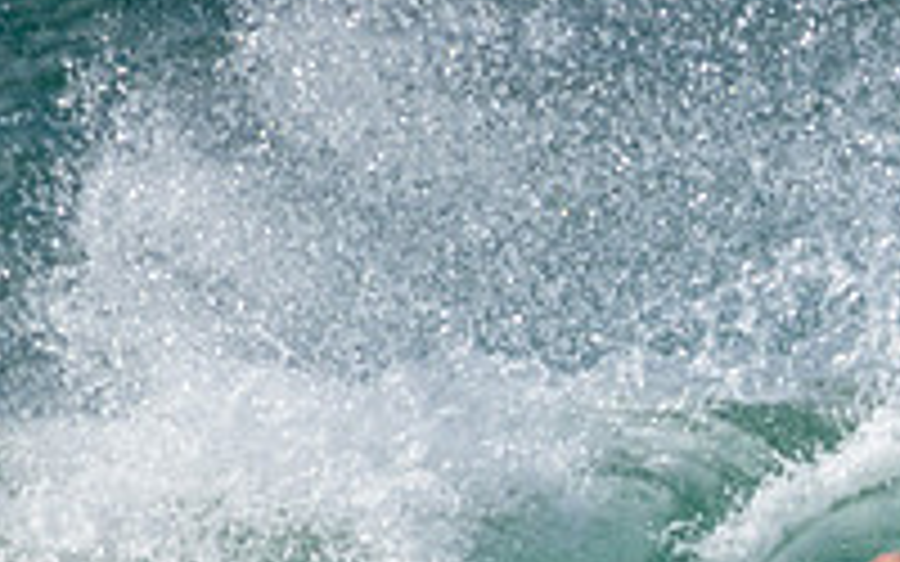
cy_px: 834
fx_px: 58033
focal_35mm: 2366
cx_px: 1048
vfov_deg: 0.6
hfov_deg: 0.9
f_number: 11
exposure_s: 1/1250
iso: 2200
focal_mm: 800
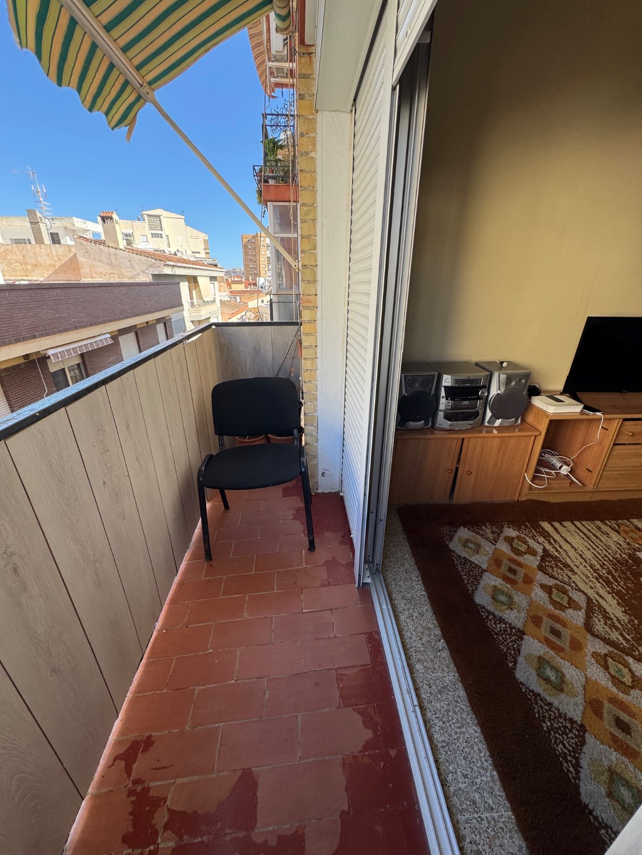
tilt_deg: -23.1
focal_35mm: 14
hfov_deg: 85.7
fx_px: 346
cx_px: 321
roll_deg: -0.5
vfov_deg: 102.1
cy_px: 428
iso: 40
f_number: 2.2
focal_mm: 2.22
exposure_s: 1/253
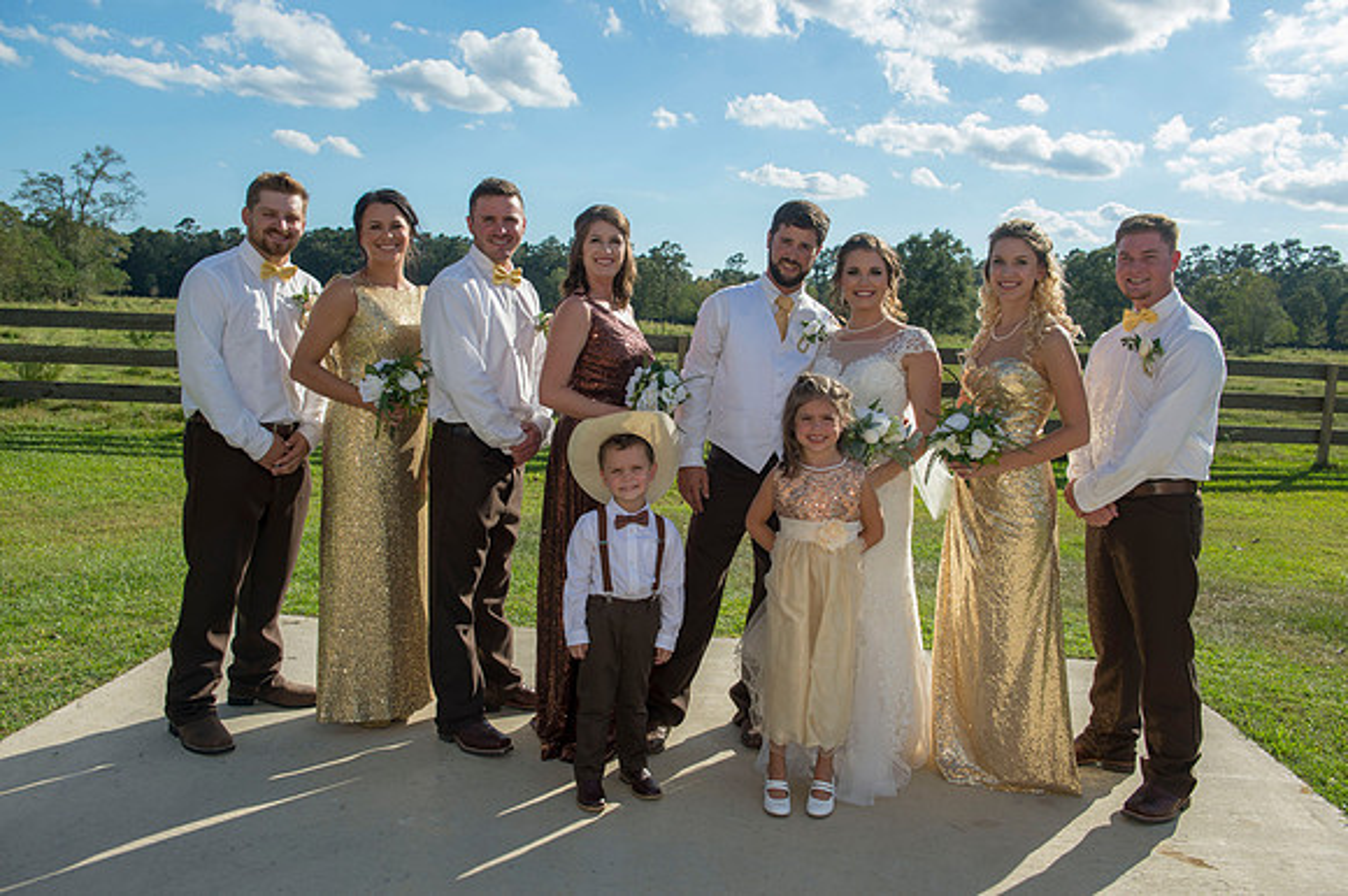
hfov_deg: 63.7
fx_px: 1085
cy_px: 448
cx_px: 674
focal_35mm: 29
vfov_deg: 44.9
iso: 200
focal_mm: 29
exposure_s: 1/800
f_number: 6.3
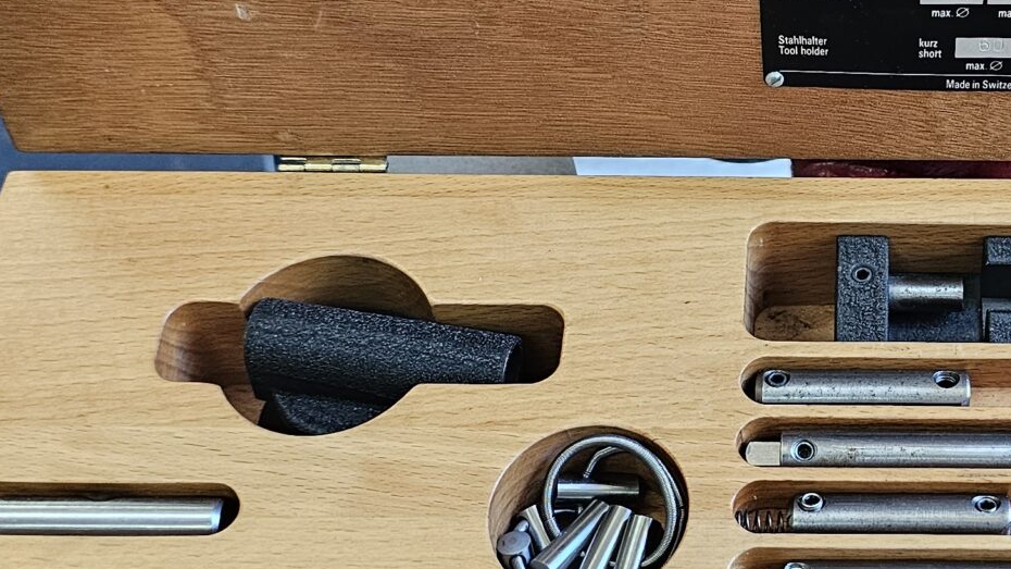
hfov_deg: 29.4
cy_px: 184
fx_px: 1850
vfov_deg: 17.4
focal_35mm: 69
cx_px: 896
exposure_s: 1/100
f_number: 1.7
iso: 320
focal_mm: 6.3
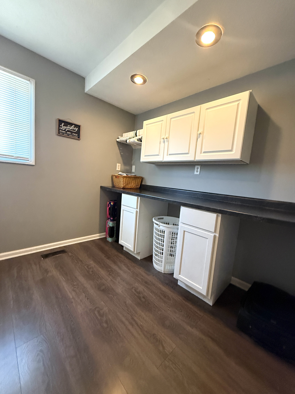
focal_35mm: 14
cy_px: 197
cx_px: 148
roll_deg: -4.3
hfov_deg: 85.7
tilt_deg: -6.2
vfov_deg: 102.1
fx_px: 159
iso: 640
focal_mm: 2.22
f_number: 2.2
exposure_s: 1/60
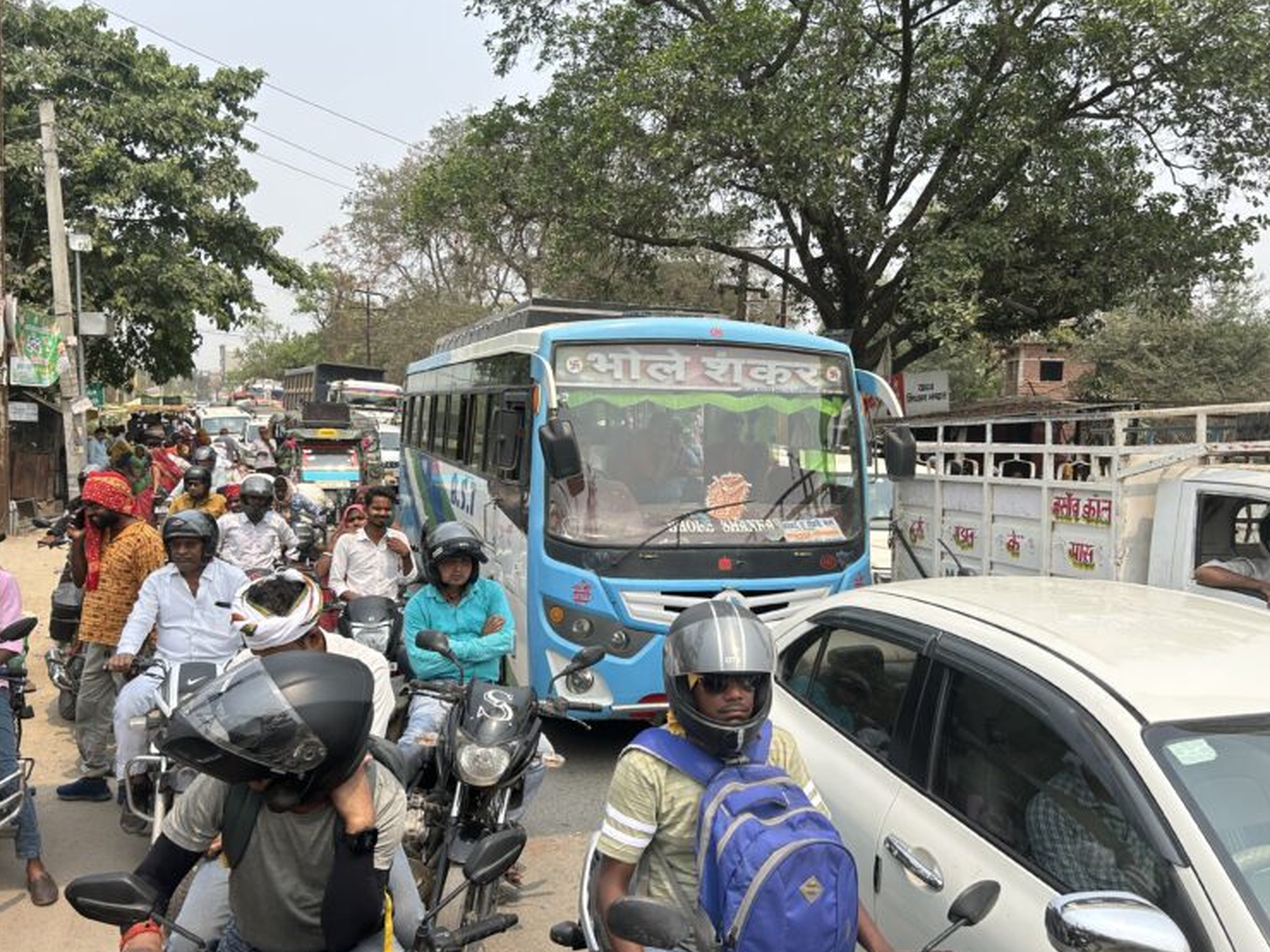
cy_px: 470
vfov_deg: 51.4
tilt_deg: -2.8
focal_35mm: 27
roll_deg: -1.2
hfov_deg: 65.3
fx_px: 991
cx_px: 625
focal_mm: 5.7
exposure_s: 1/2915
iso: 50
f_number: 1.5
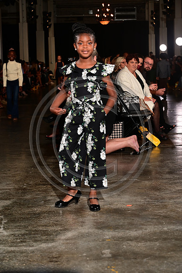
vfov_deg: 23.7
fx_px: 653
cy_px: 136
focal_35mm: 86
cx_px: 91
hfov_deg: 15.9
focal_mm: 86
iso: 1000
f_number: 6.3
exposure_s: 1/160
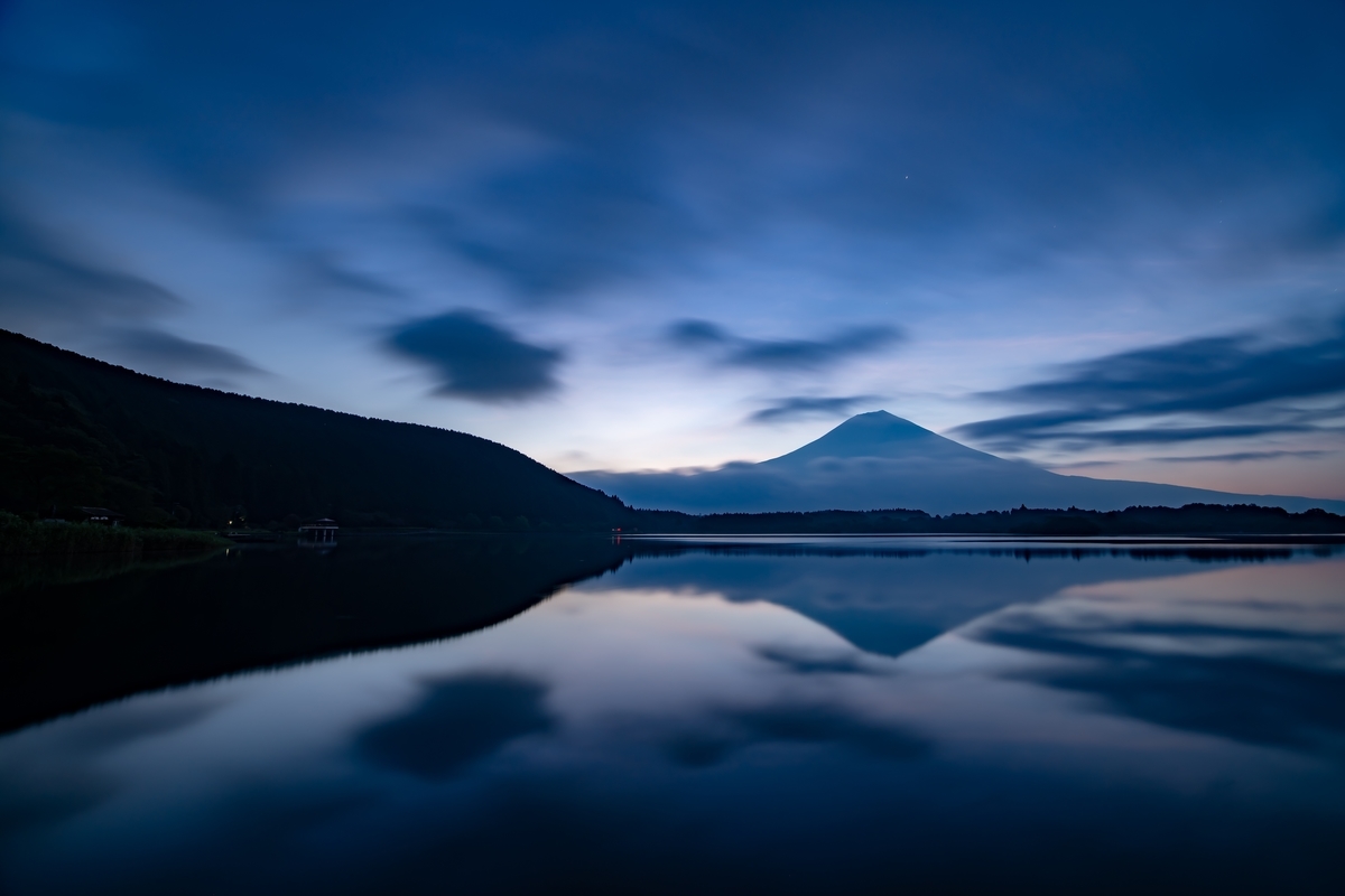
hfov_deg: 100.4
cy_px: 448
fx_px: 560
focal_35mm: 15
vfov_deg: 77.3
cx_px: 672
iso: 200
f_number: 8
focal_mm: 15
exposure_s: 30
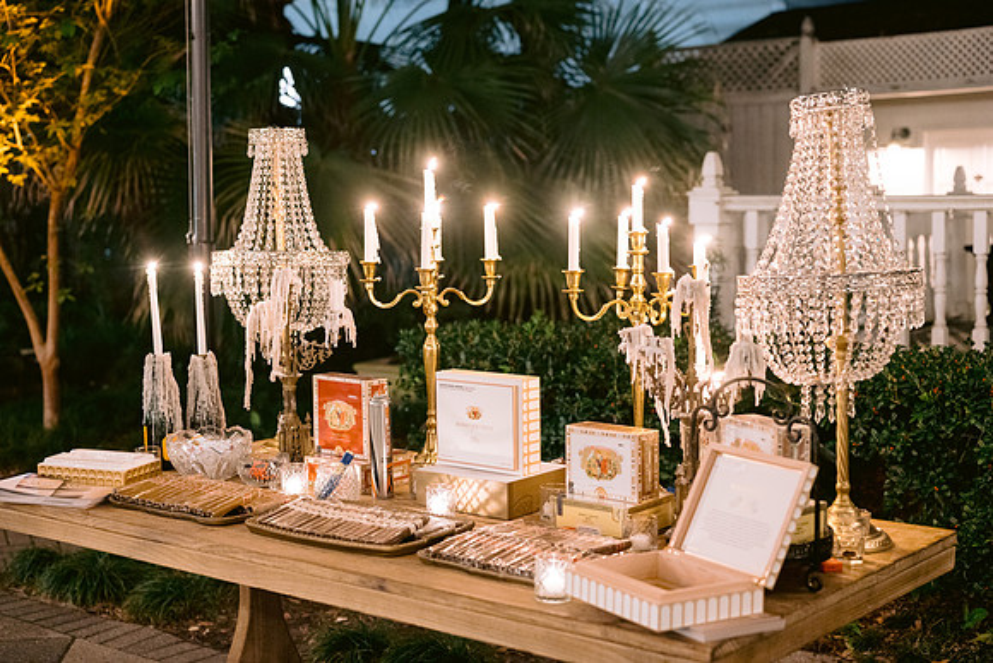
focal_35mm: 50
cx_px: 496
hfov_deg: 39.6
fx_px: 1379
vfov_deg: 27.0
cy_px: 332
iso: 1600
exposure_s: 1/20
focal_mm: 50
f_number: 2.8
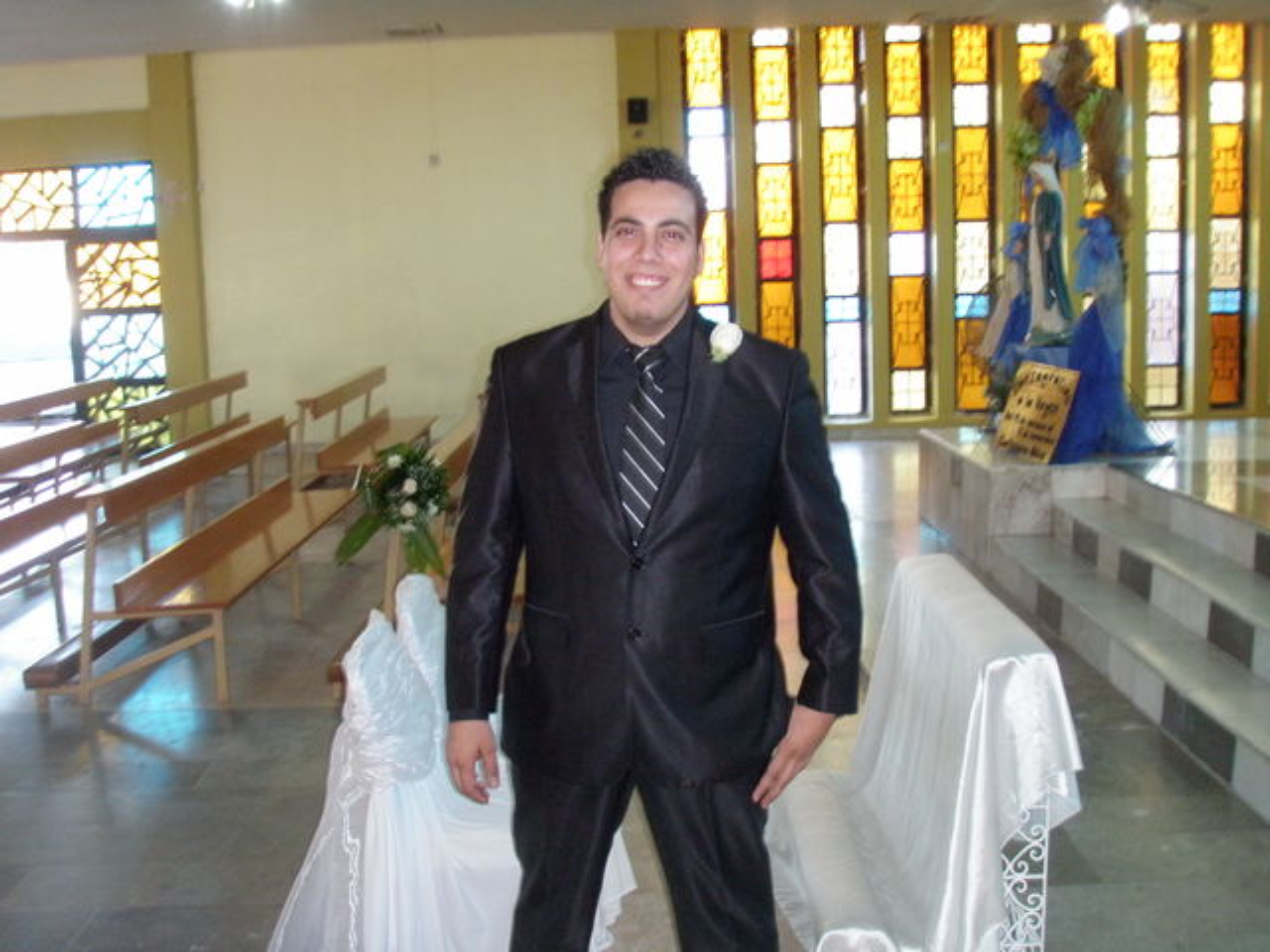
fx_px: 1394
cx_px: 635
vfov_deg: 37.7
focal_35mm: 38
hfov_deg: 49.0
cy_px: 476
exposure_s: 1/30
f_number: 3.5
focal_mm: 6.7
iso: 320
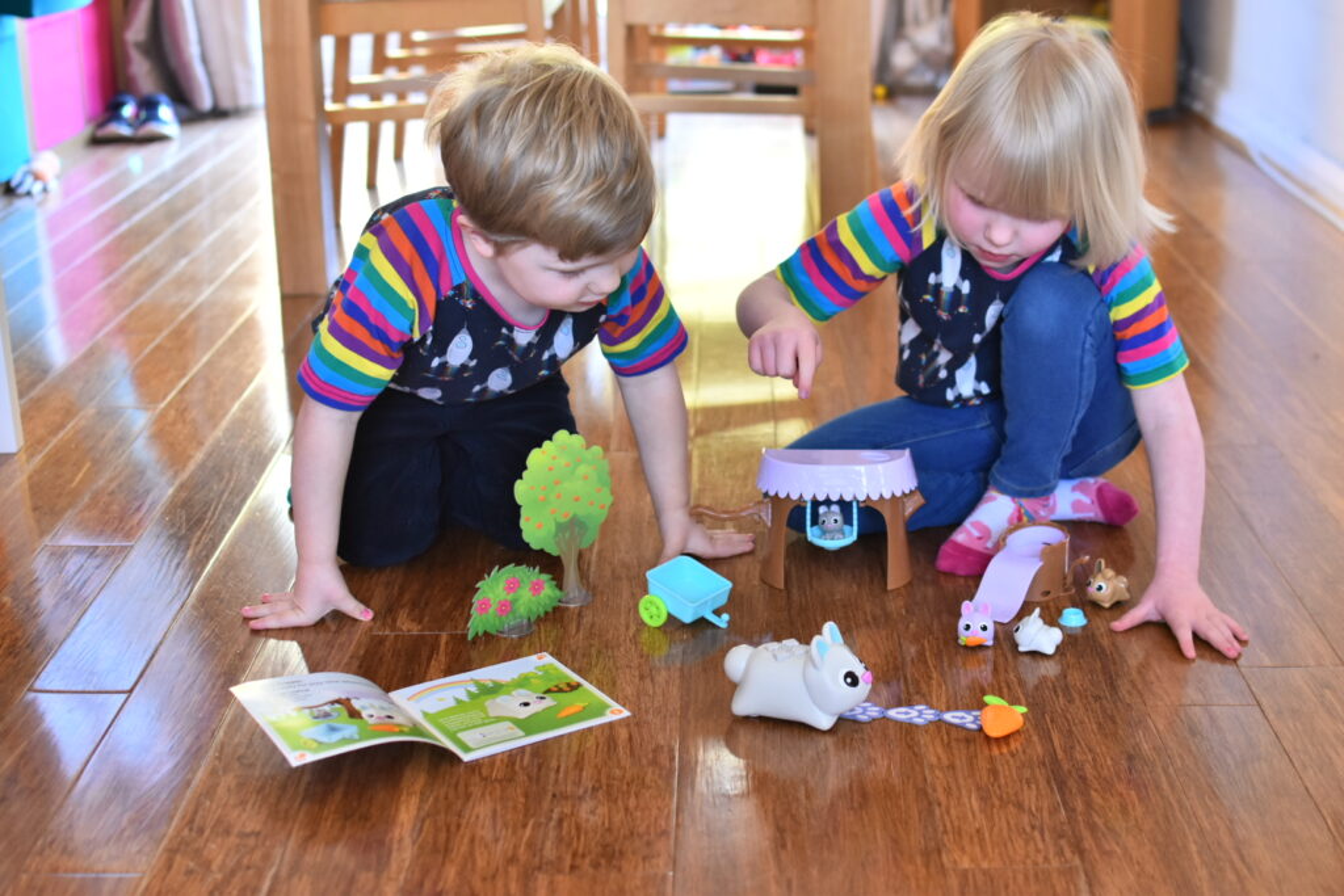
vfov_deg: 25.8
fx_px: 1960
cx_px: 672
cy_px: 448
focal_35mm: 52
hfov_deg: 37.8
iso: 800
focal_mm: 35
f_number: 2.8
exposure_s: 1/160
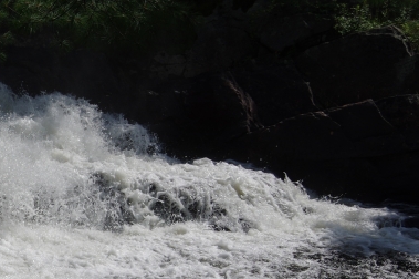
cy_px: 215
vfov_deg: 11.4
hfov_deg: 16.2
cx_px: -121
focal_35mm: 120
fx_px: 1395
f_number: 7.1
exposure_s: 1/1600
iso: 100
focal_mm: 28
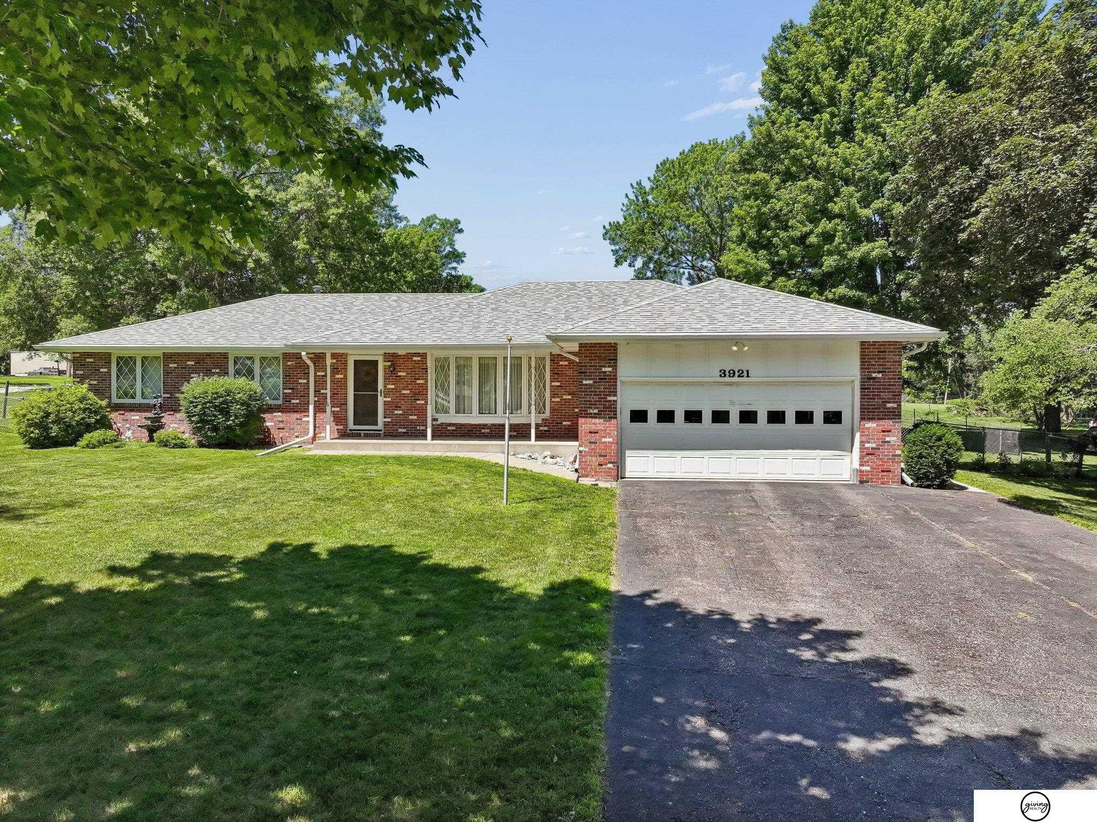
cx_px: 548
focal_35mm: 24
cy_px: 411
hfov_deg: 71.6
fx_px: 760
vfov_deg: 56.8
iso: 400
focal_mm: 12.3
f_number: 5.6
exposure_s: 1/50
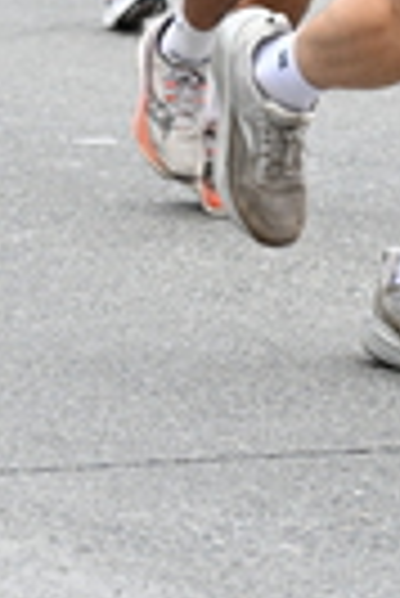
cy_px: -468
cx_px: 155
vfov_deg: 7.5
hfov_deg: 5.1
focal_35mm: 268
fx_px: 4455
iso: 1600
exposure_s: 1/800
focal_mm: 65
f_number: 4
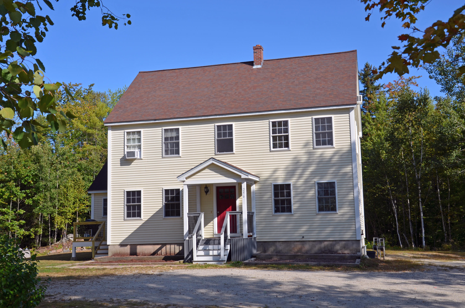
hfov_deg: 43.7
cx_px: 232
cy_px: 154
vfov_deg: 29.7
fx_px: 580
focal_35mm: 45
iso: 100
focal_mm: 30
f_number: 8
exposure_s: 1/250
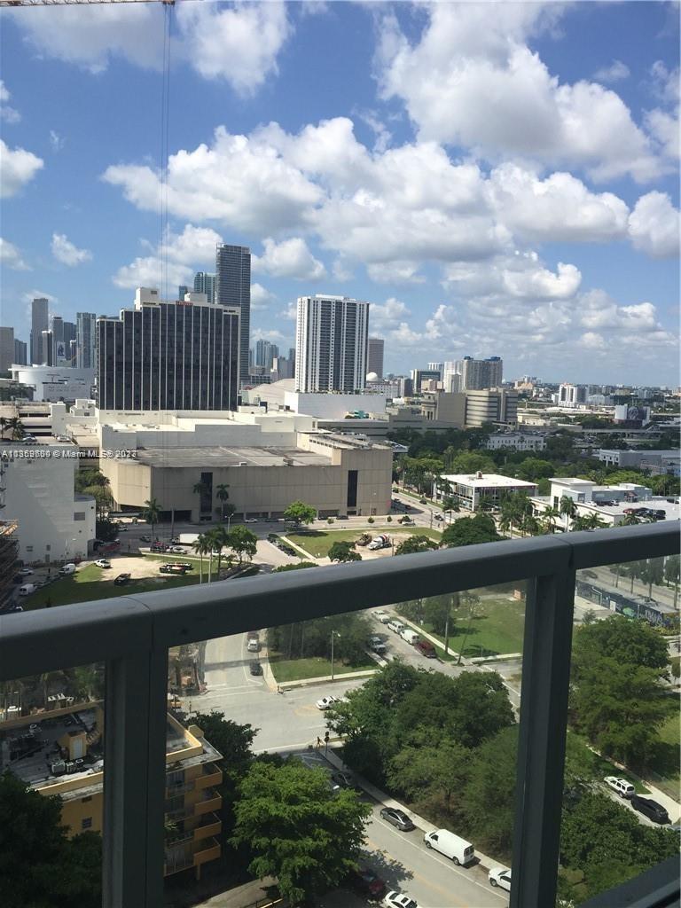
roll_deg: -1.9
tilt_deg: -5.8
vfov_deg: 61.7
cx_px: 340
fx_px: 761
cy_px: 454
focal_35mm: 29
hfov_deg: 48.2
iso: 32
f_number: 2.2
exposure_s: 1/2825
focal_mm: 4.15
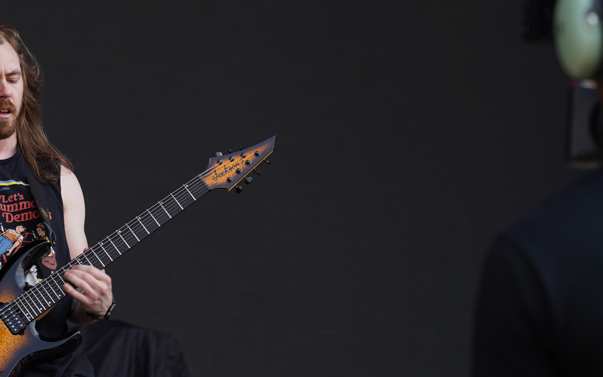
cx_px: 63
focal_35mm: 209
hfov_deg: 10.0
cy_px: 172
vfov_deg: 6.3
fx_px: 3435
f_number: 5
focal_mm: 105
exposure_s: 1/320
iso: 100
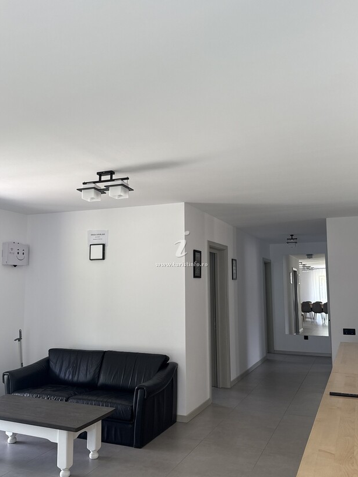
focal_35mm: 30
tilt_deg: +5.4
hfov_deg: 46.8
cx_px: 176
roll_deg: -0.1
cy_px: 242
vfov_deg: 60.0
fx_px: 414
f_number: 1.78
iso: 125
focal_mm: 6.76
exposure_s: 1/121
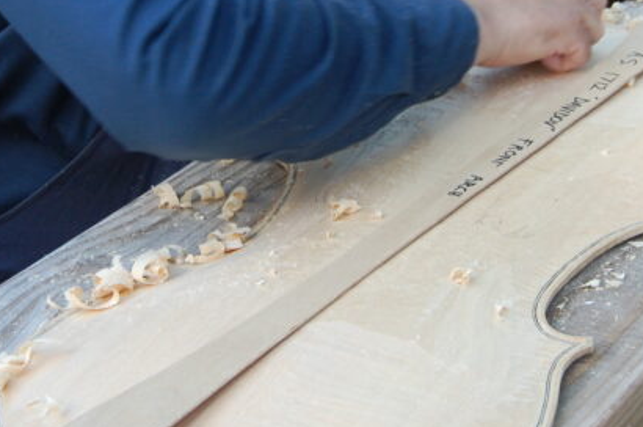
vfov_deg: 12.9
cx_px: 309
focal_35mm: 105
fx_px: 1872
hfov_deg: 19.5
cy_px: 40
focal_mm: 28
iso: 400
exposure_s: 1/100
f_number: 5
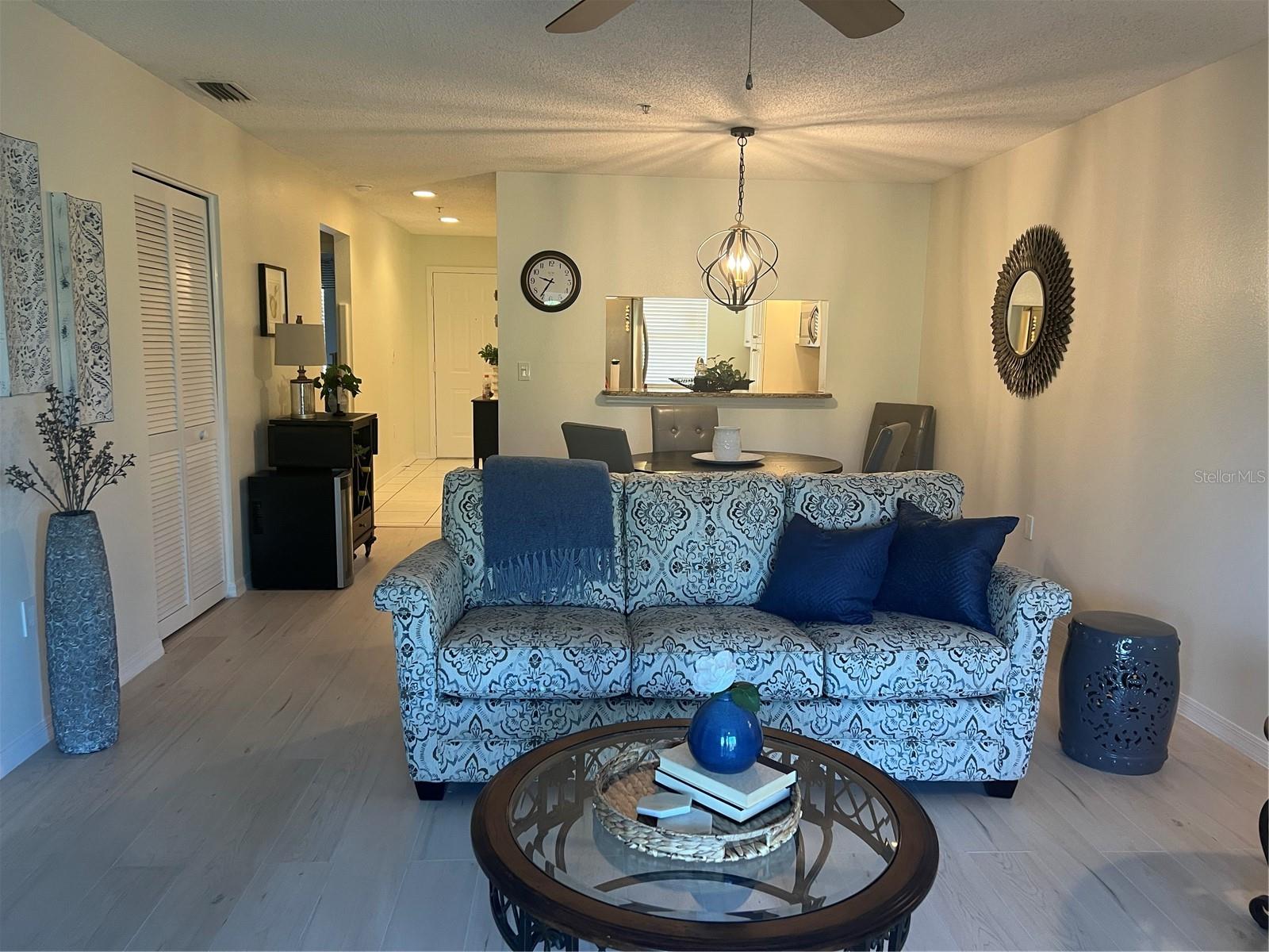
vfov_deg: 53.1
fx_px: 953
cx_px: 634
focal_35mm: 26
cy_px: 476
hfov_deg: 67.3
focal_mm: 5.7
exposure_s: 1/60
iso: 125
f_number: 1.5
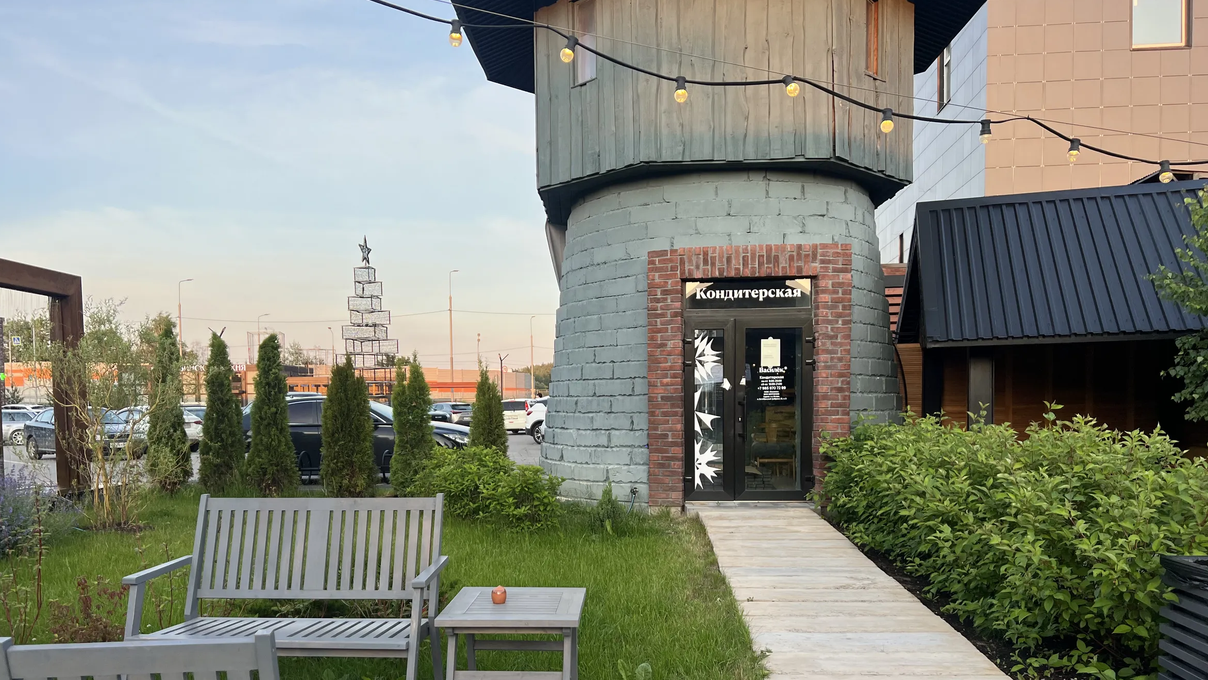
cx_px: 590
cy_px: 435
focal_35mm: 29
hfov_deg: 66.1
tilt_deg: -1.0
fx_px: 929
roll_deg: +0.3
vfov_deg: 39.9
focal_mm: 5.7
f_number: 1.5
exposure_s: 1/236
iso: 40
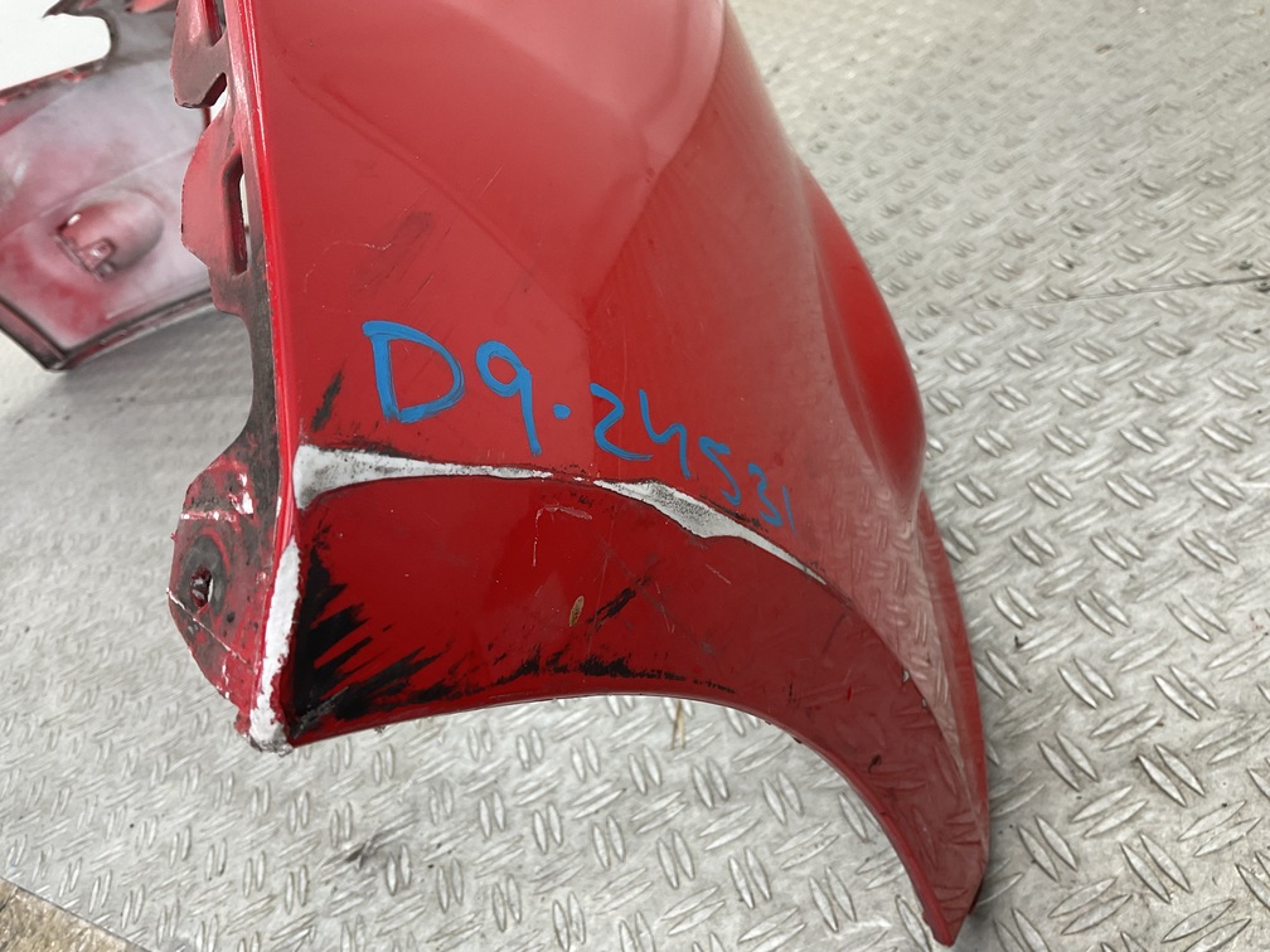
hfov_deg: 61.7
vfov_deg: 48.2
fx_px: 1064
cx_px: 635
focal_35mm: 29
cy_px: 476
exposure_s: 1/120
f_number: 1.8
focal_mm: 3
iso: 50
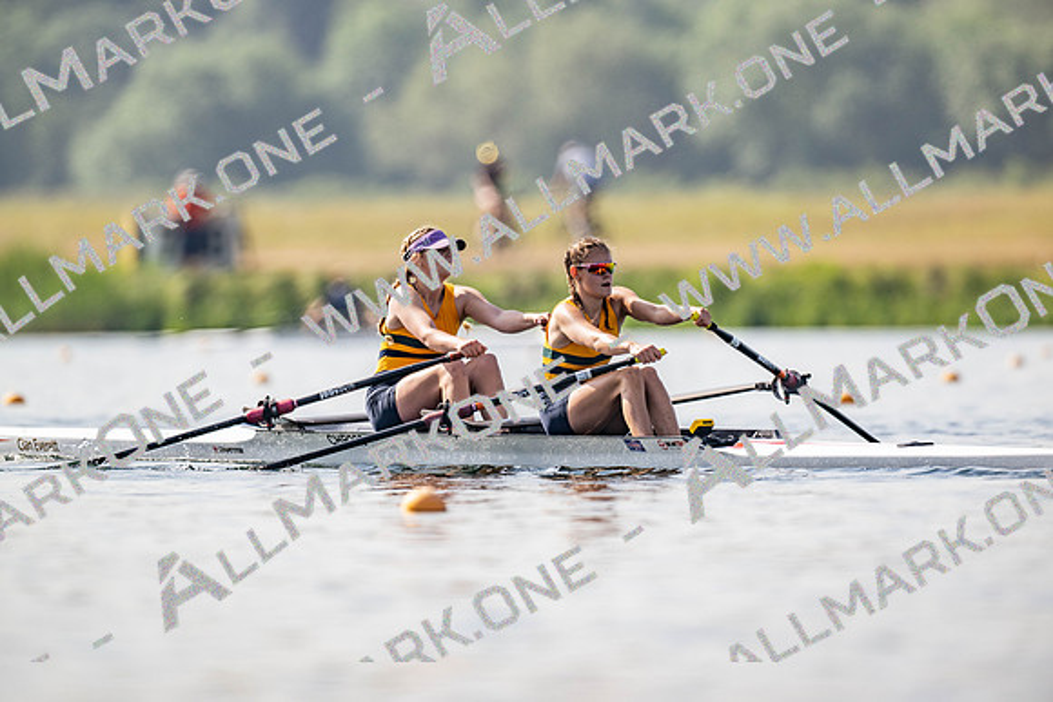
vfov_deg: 2.3
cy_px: 351
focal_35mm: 600
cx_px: 526
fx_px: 17553
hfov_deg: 3.4
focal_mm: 600
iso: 200
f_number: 5
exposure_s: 1/2500
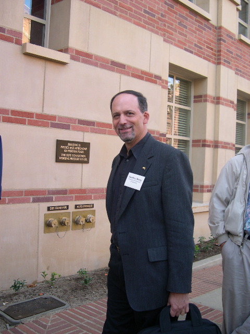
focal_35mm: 38
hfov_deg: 37.7
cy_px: 167
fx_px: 366
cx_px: 125
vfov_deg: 49.0
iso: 100
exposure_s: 1/99.3
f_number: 2.8
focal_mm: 8
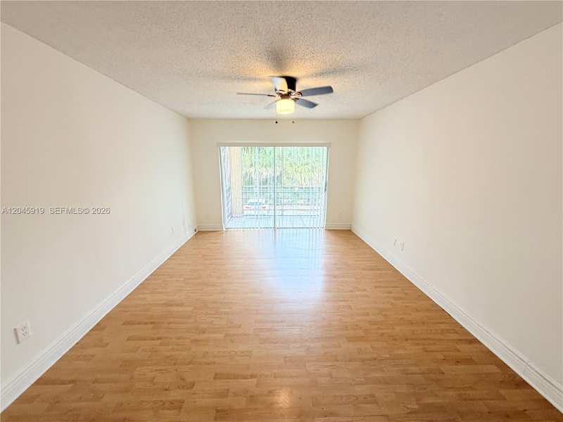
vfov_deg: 85.7
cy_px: 211
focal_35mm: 14
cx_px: 282
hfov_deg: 102.1
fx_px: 228
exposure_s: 1/120
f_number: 2.2
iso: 200
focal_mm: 2.22
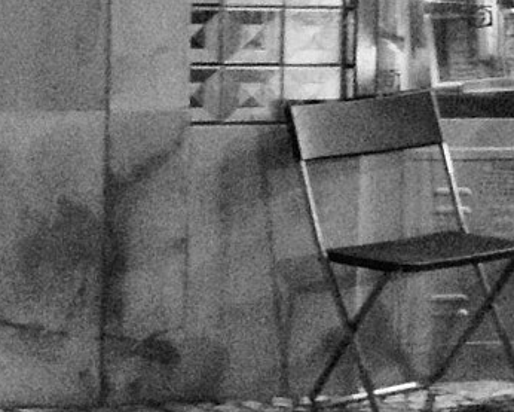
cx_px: 789
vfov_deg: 9.7
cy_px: -62
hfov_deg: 11.6
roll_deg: +0.6
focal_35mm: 158
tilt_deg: -0.5
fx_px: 2404
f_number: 2.4
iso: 800
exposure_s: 1/15
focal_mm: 4.28
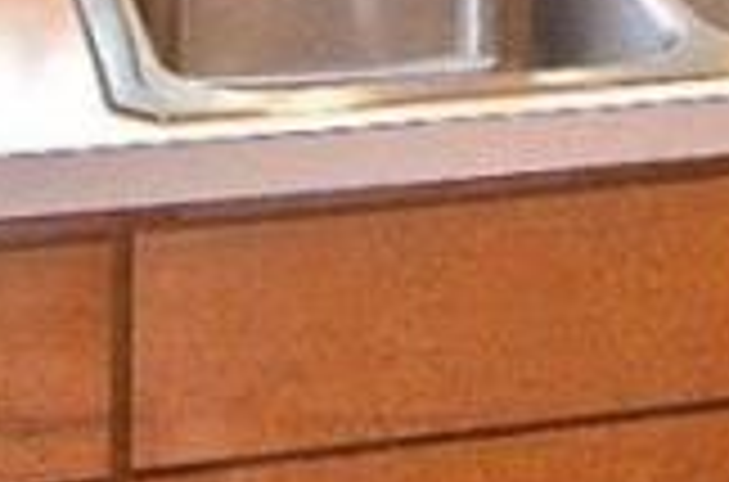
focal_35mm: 119
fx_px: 2395
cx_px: 641
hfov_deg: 17.1
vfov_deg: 9.9
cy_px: -723
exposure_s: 1/160
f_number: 8
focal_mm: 11
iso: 1600
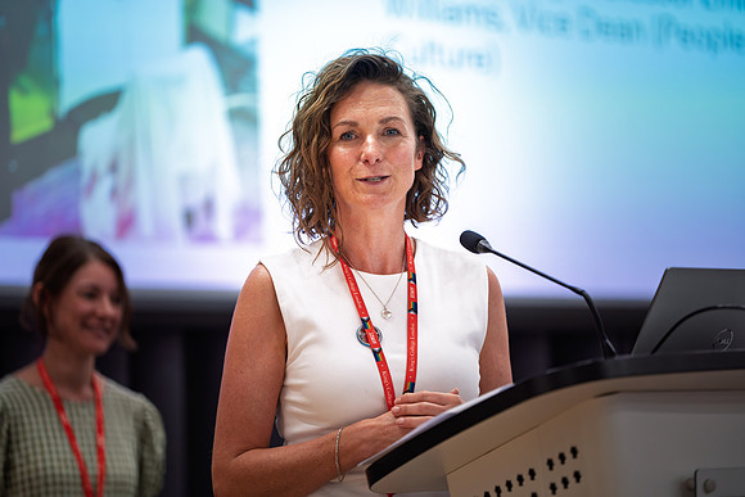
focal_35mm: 135
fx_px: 2794
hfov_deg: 15.2
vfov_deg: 10.2
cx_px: 372
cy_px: 248
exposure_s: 1/250
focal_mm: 135
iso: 4000
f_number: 2.8
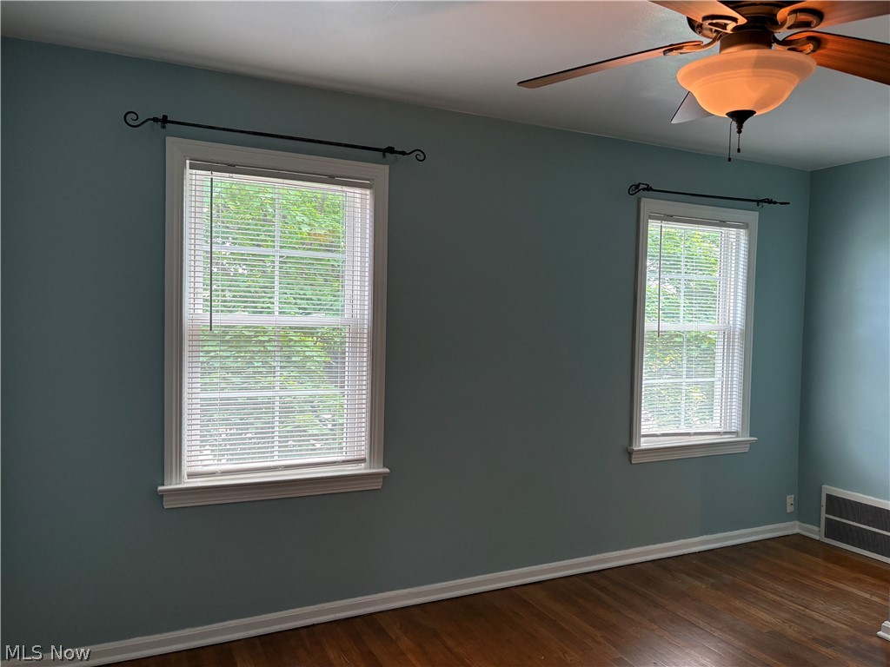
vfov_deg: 53.1
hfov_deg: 67.3
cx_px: 445
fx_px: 668
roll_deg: -1.4
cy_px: 334
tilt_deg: -1.4
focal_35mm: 26
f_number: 1.6
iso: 100
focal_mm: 5.96
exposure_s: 1/120
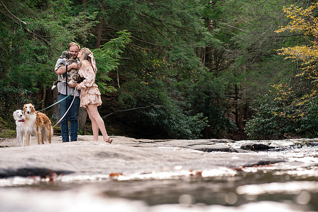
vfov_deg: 16.1
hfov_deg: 23.9
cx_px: 159
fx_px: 751
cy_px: 106
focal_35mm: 85
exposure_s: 1/125
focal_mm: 85
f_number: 5
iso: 1000
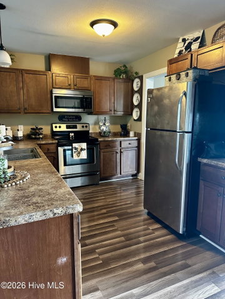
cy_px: 150
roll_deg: -0.1
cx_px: 112
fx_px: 208
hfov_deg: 56.8
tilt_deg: -8.1
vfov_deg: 71.6
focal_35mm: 24
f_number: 1.78
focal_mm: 6.86
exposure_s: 1/60
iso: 640
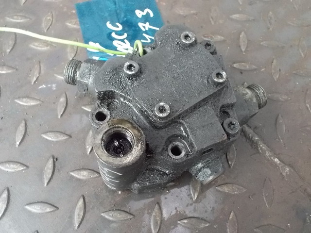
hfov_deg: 50.1
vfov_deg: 38.7
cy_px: 116
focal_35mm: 37
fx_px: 332
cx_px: 156
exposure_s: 1/80
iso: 800
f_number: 3.7
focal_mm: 5.2
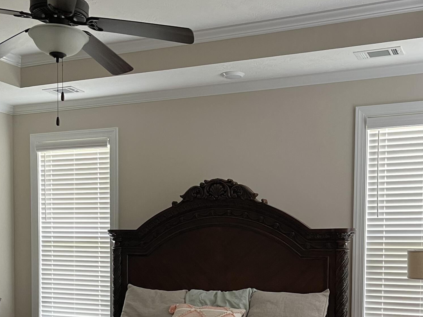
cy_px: 278
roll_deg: -0.2
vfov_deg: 27.2
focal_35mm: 52
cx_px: 176
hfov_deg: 36.7
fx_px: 635
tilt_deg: -3.2
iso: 320
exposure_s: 1/60
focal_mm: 5.1
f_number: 1.6
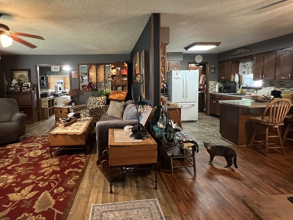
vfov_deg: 71.3
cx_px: 127
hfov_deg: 87.3
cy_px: 96
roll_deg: +1.4
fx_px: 152
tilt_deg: -5.3
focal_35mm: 18
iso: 1000
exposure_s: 1/60
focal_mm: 1.57
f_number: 1.8
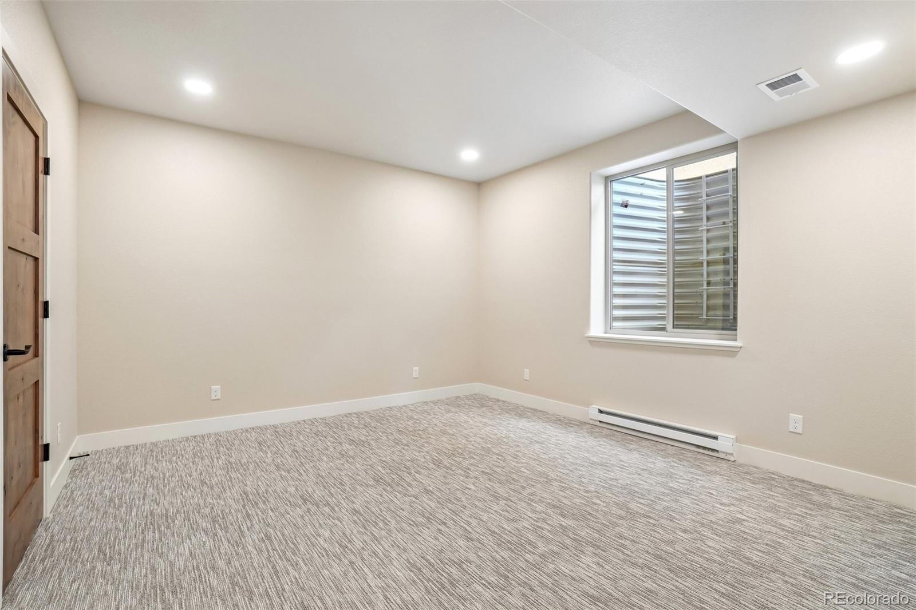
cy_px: 305
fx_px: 382
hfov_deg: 100.4
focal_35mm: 15
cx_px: 458
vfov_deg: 77.3
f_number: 8
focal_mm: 10
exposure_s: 1/13
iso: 400
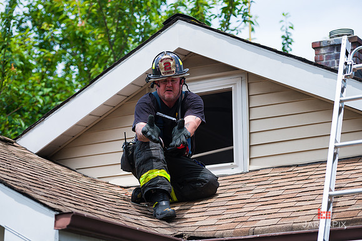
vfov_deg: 12.2
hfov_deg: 18.3
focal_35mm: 112
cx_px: 181
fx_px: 1126
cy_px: 120
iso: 200
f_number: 3.2
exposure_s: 1/1600
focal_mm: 112
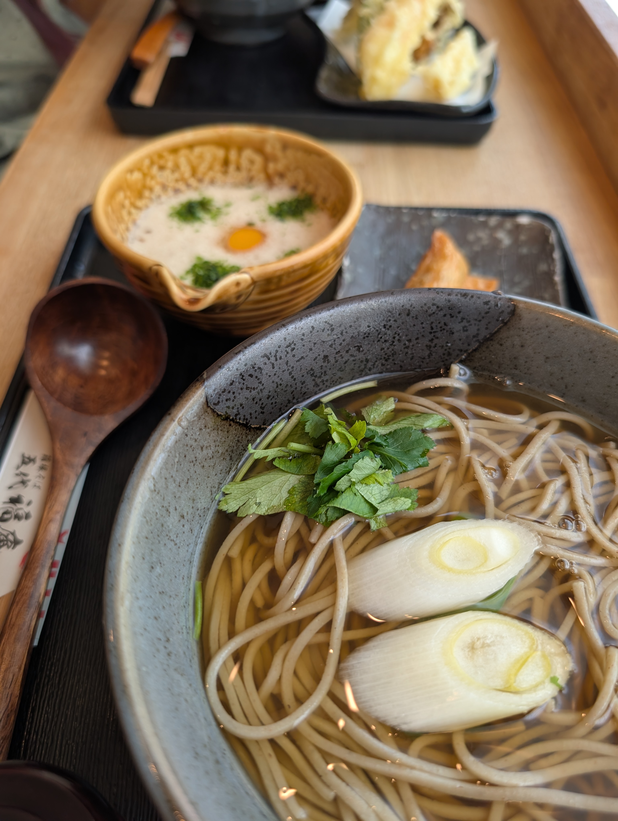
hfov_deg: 56.9
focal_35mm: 24
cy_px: 410
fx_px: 570
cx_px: 309
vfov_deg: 71.5
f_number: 1.68
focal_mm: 6.9
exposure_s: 1/40.2
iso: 29
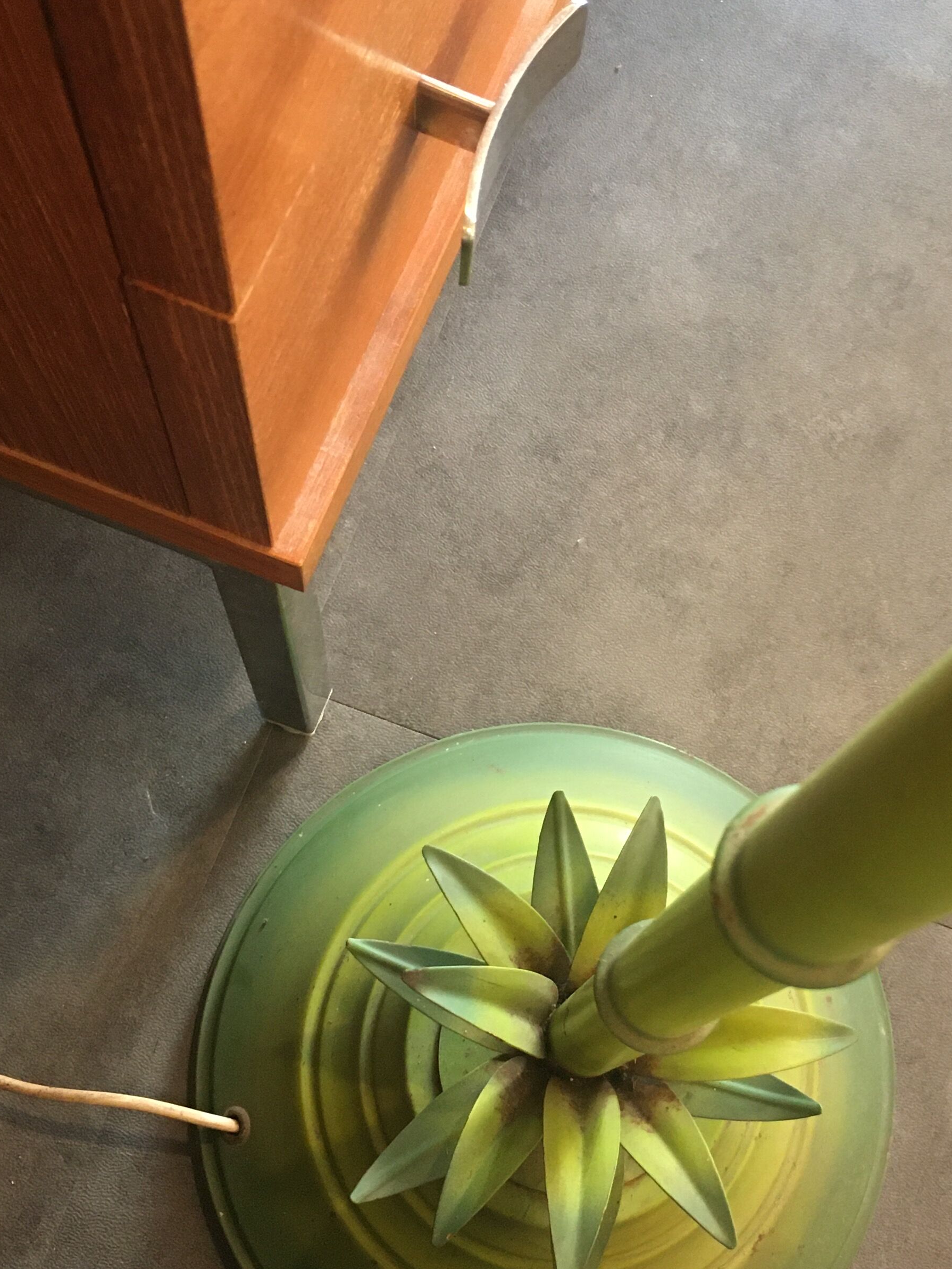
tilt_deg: -71.2
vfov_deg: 38.9
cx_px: 638
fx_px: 1796
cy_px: 611
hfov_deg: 29.5
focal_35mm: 49
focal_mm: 4.15
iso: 200
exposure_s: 1/33
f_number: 2.2
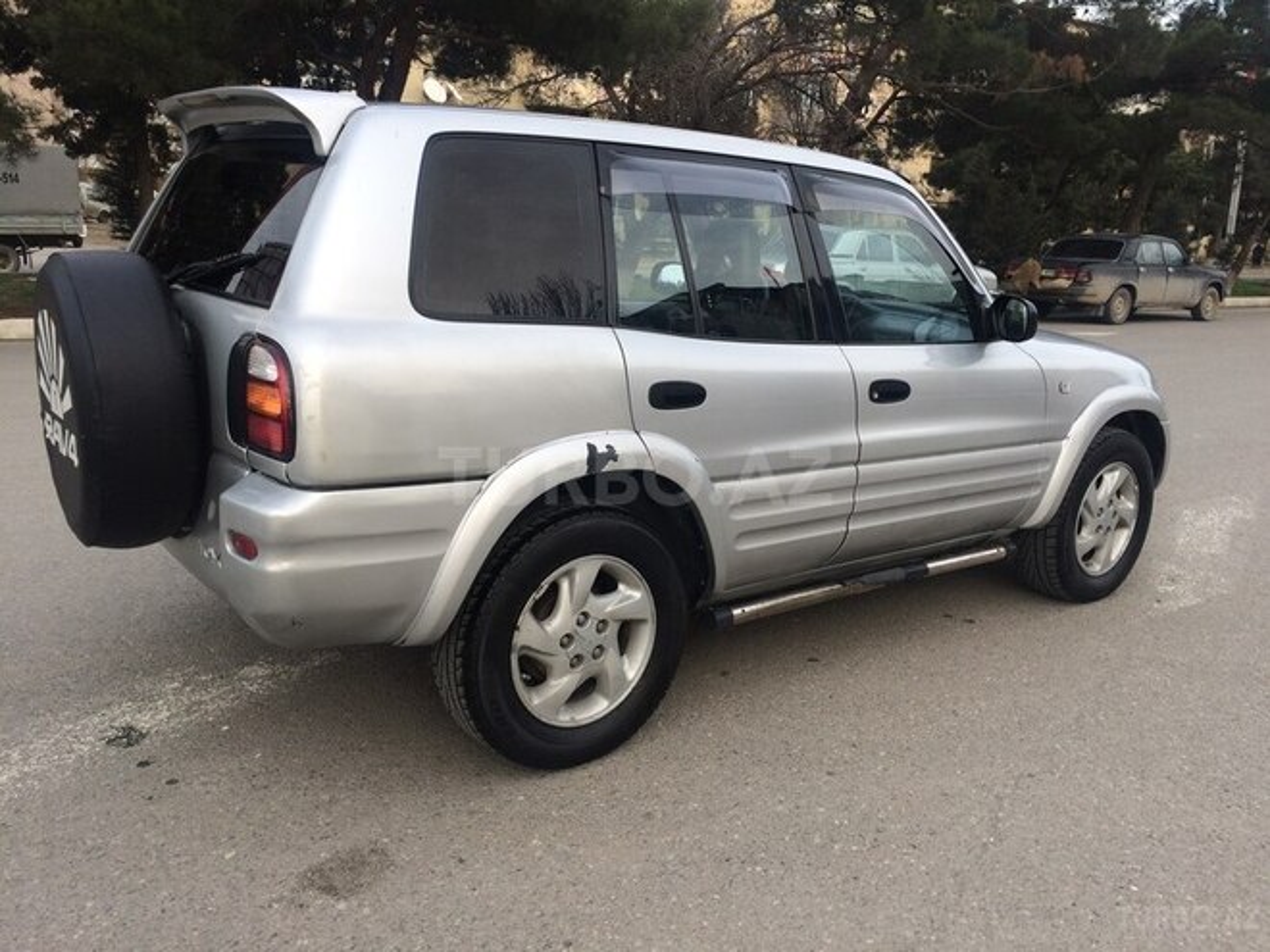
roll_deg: -0.9
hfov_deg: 61.7
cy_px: 476
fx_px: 1064
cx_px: 635
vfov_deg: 48.2
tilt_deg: -13.7
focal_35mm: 29
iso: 32
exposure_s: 1/494
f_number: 2.2
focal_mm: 4.15
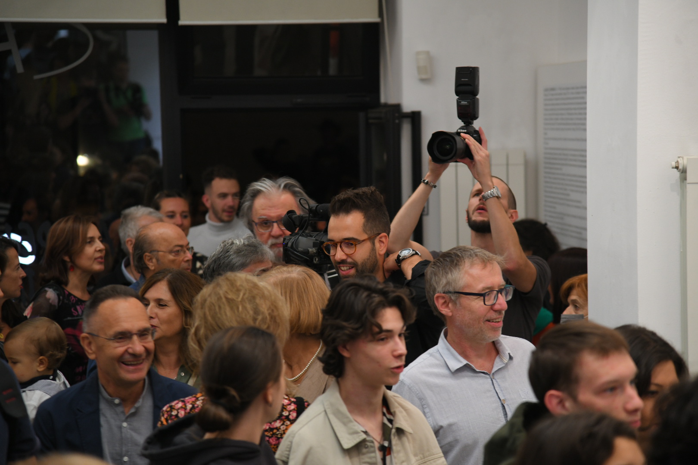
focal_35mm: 120
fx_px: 2326
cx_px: 349
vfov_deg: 11.4
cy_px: 232
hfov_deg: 17.1
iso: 1250
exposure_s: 1/125
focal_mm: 120
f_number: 4
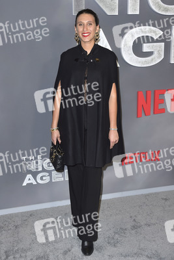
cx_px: 87
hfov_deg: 29.9
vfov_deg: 43.6
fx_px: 326
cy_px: 130
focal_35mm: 45
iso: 400
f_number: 6.3
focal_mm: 45
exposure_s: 1/250
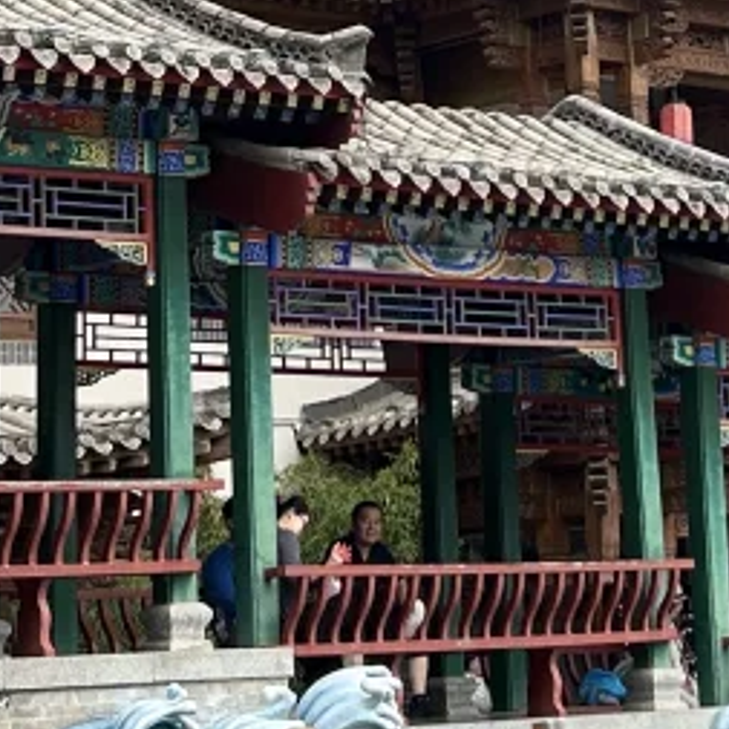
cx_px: 415
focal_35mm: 131
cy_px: -46
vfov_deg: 13.1
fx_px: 3121
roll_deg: +2.8
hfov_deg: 13.3
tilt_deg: +12.3
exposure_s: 1/2762
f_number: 1.5
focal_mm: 5.7
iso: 50
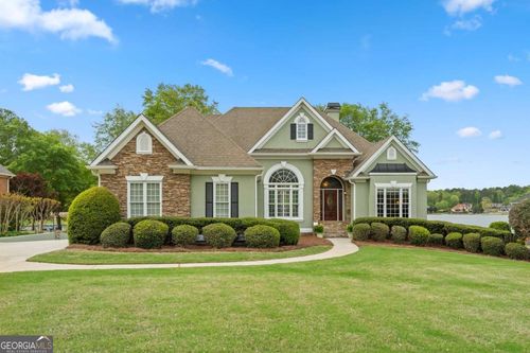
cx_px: 265
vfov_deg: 51.3
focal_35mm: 25
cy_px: 176
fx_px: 368
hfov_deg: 71.5
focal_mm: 25
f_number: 6.3
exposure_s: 1/1600
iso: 1250
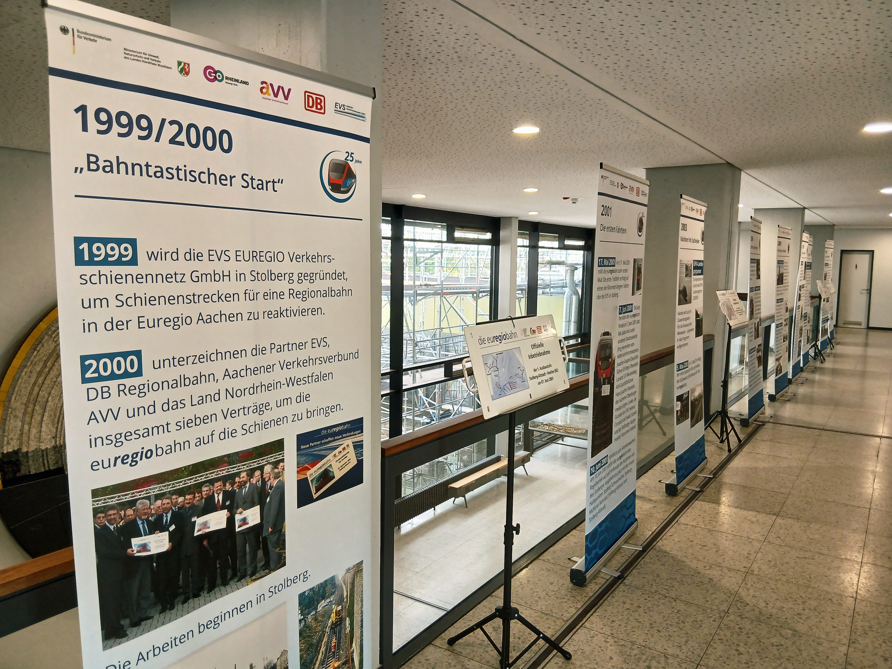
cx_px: 446
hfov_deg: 67.3
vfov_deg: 53.1
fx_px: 670
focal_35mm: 26
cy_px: 334
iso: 100
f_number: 1.8
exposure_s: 1/50.3
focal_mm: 3.98
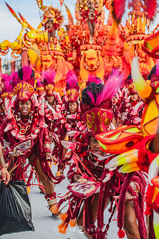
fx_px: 465
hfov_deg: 19.4
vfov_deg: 28.9
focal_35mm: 70
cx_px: 80
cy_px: 120
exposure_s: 1/1600
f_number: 5.6
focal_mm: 70
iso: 640
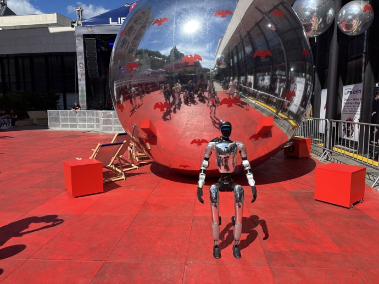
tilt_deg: -8.8
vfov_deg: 53.0
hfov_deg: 67.3
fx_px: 285
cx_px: 190
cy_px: 142
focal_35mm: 26
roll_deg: +0.5
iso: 50
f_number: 1.6
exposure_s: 1/2778
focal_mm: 5.96
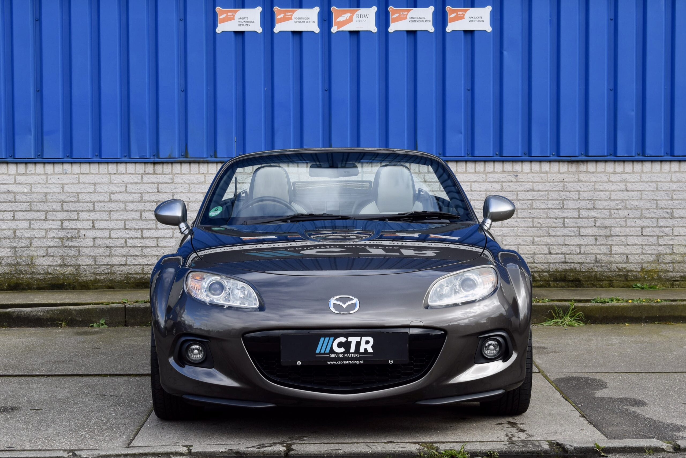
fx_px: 1573
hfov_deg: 24.6
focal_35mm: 82
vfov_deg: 16.6
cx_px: 343
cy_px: 229
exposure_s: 1/250
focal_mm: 55
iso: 280
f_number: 8
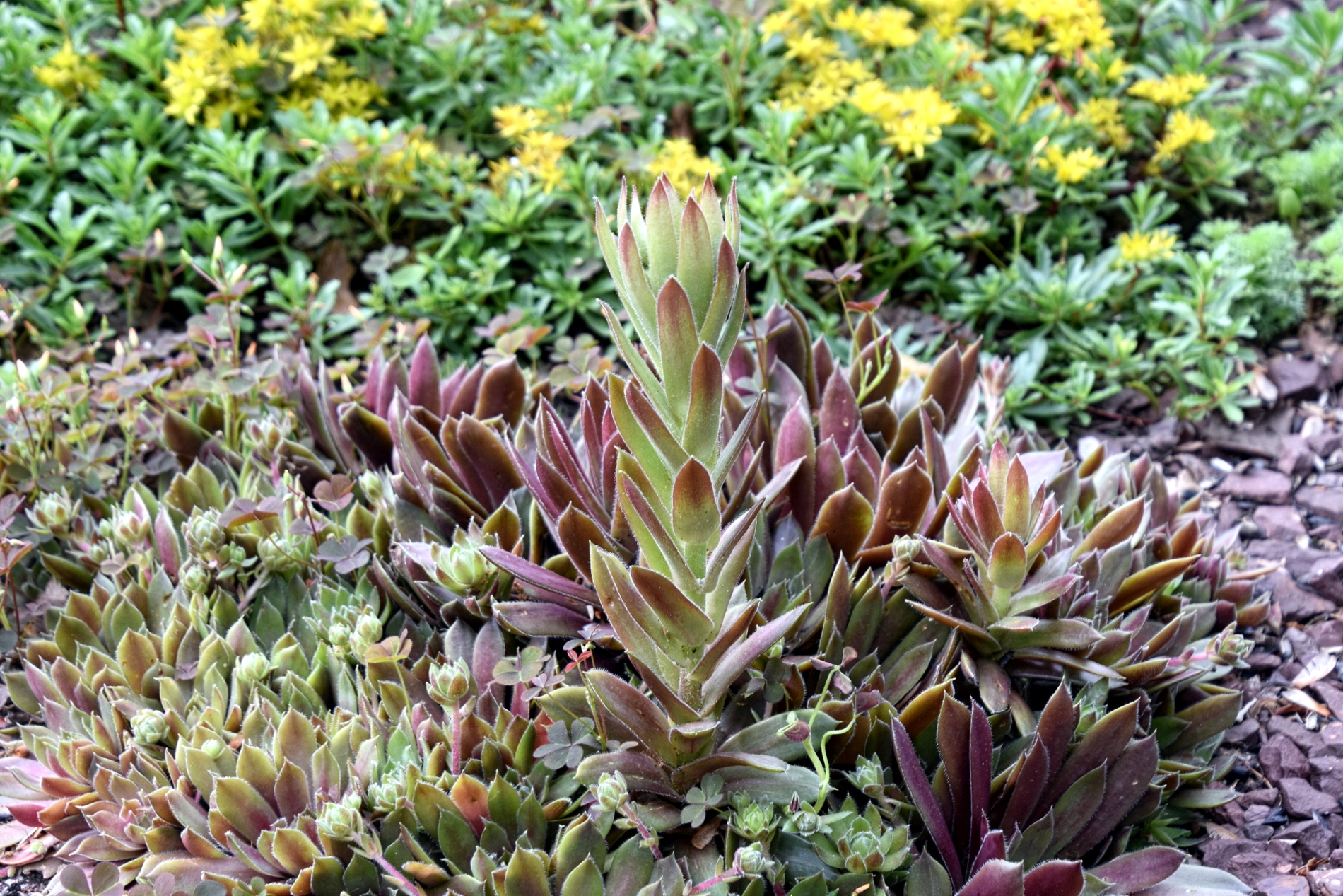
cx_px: 672
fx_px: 2910
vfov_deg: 17.5
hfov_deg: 26.0
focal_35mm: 78
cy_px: 448
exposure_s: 1/60
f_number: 8
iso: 200
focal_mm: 52
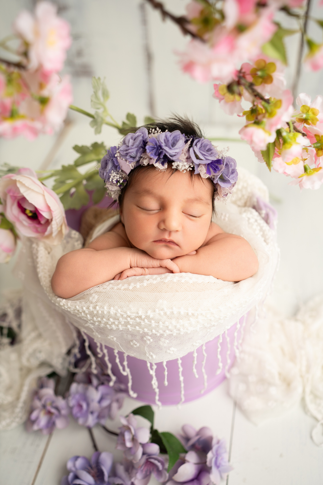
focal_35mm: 35
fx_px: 471
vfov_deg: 54.4
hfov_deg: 37.9
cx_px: 162
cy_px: 242
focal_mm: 35
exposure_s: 1/200
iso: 100
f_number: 2.5
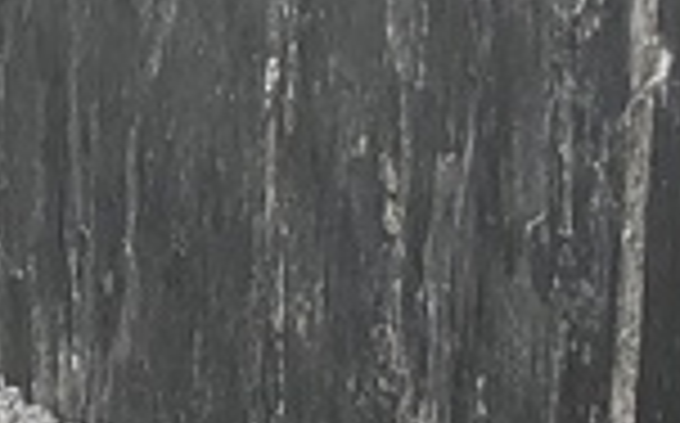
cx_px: -657
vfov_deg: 5.5
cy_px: -243
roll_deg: -1.3
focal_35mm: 236
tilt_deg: -5.1
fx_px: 4369
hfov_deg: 8.5
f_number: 1.8
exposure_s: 1/1517
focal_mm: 3.99
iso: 20
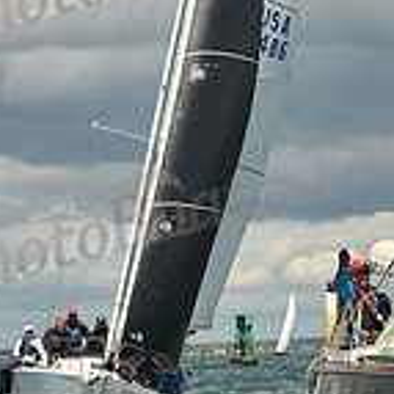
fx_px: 3773
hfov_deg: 5.9
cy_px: 332
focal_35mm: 293
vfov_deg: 6.0
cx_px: 468
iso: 320
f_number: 13
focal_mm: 85
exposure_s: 1/800
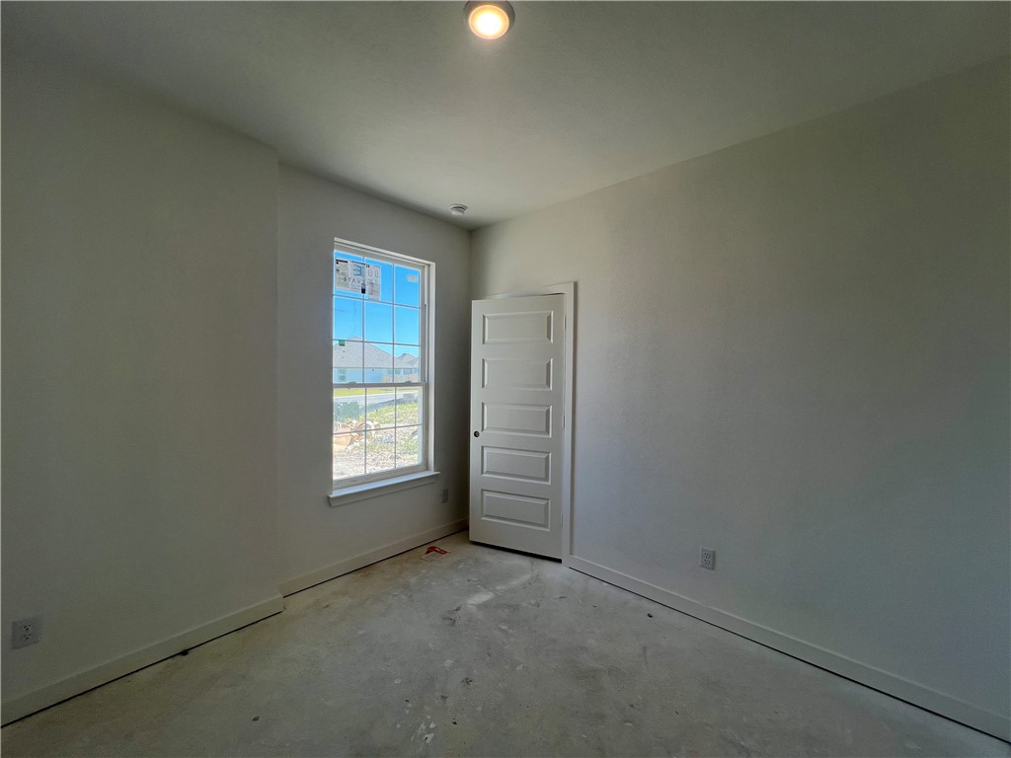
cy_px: 379
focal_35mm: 13
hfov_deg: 106.2
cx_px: 506
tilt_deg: -0.9
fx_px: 380
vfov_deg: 89.9
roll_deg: -0.6
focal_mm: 1.57
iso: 32
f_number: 1.8
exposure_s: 1/225
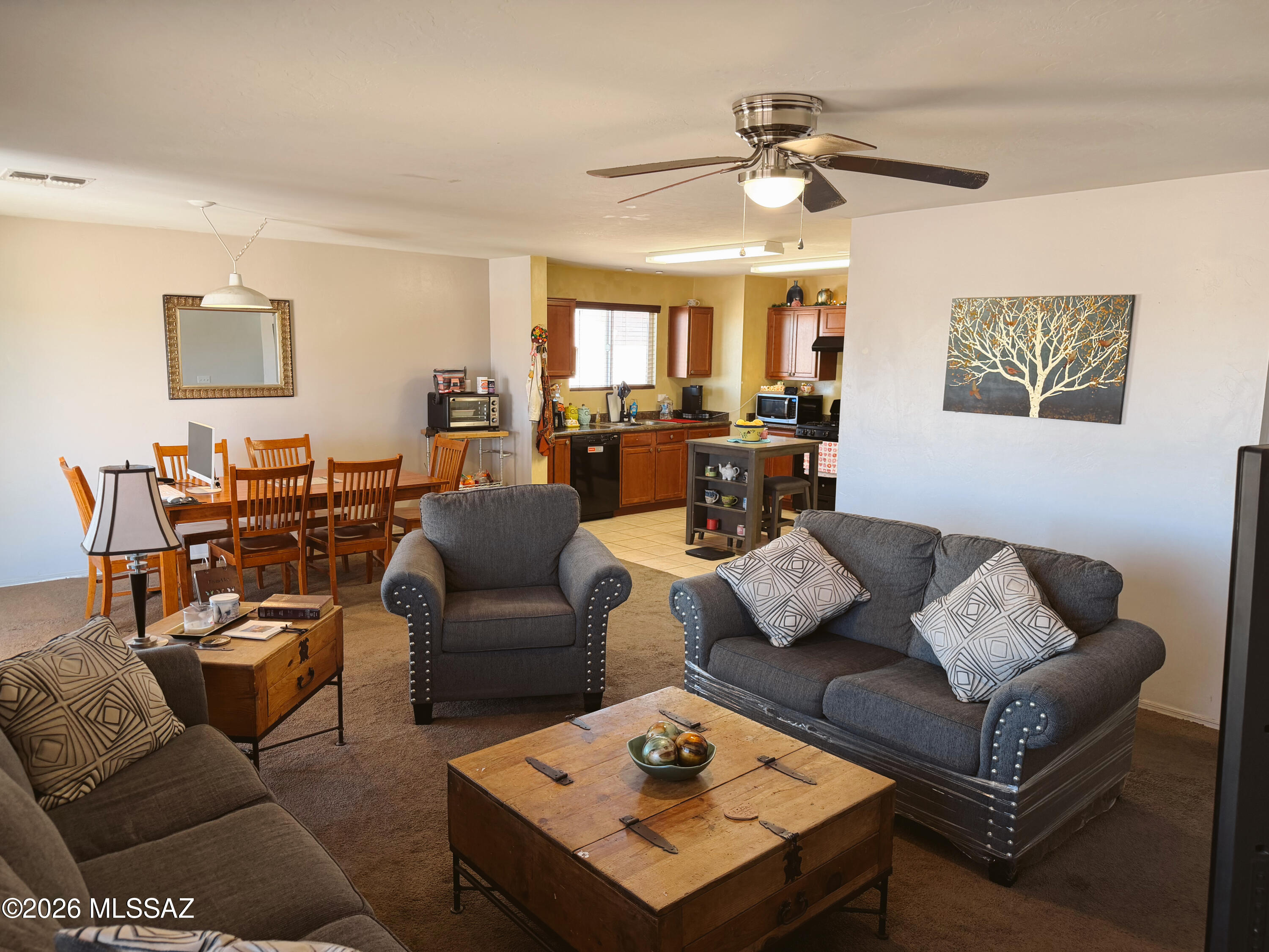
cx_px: 634
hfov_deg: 71.6
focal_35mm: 24
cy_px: 476
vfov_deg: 56.8
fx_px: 880
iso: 125
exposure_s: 1/60
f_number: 1.78
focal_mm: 6.76
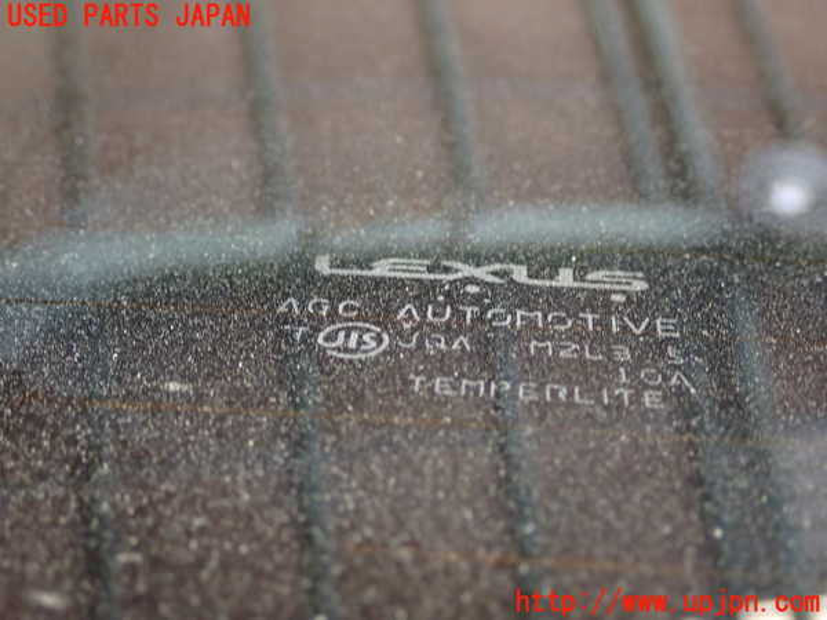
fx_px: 1386
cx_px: 414
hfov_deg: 33.2
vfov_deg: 25.2
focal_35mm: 58
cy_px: 310
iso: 1000
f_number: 3.5
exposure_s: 1/15
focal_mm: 10.35
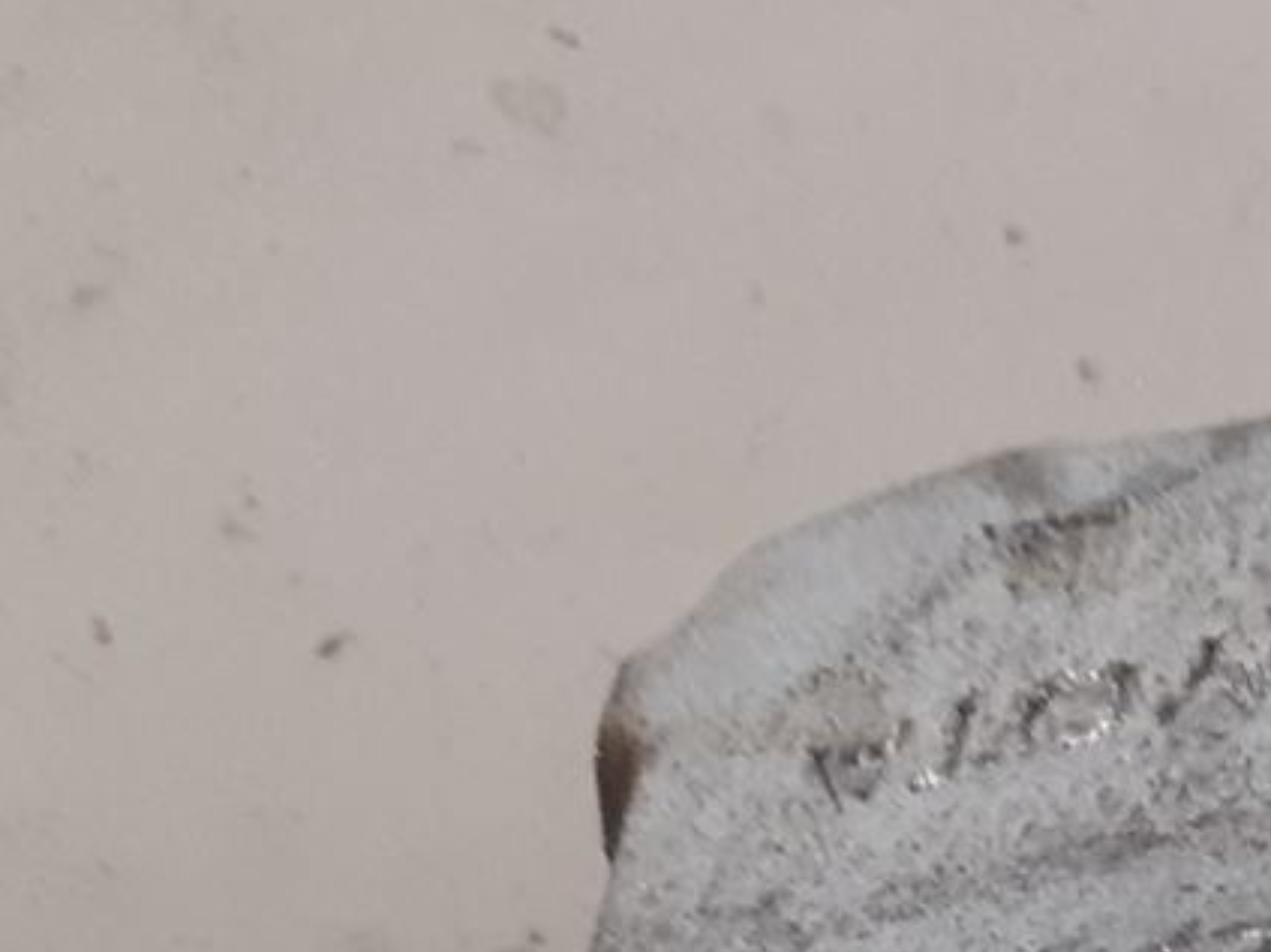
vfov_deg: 10.8
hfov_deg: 14.8
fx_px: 4625
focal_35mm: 126
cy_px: 1865
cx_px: 1728
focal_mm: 3.93
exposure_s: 1/50
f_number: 1.7
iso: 160
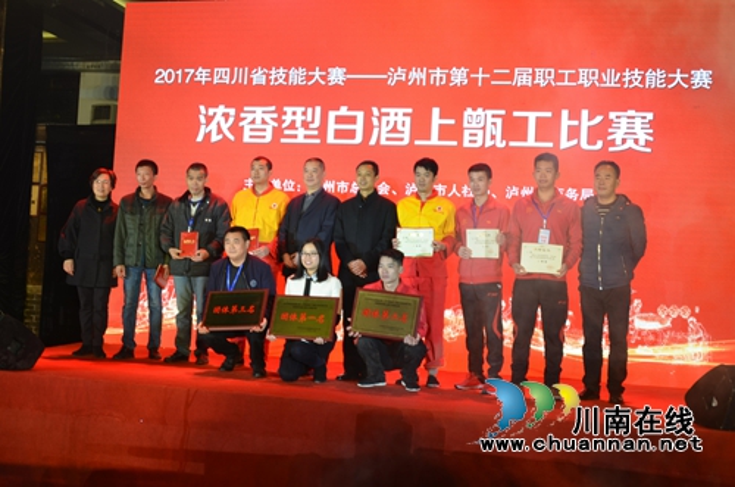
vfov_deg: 27.9
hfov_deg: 41.2
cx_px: 368
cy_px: 244
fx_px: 978
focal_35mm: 48
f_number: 3.5
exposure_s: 1/30
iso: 100
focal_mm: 32
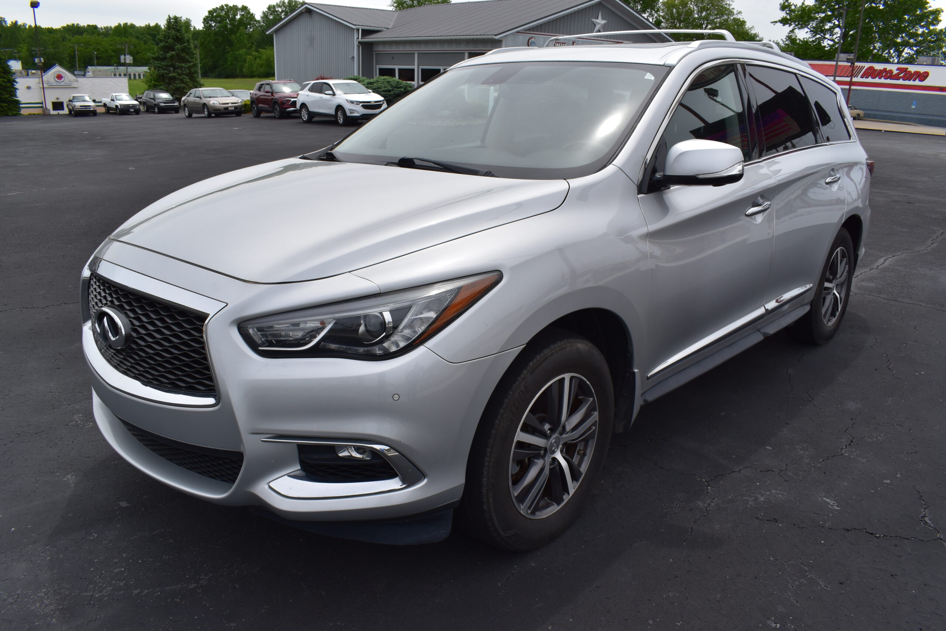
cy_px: 316
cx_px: 473
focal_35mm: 27
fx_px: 709
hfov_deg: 67.4
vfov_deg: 47.9
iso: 320
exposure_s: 1/500
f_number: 11
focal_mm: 18
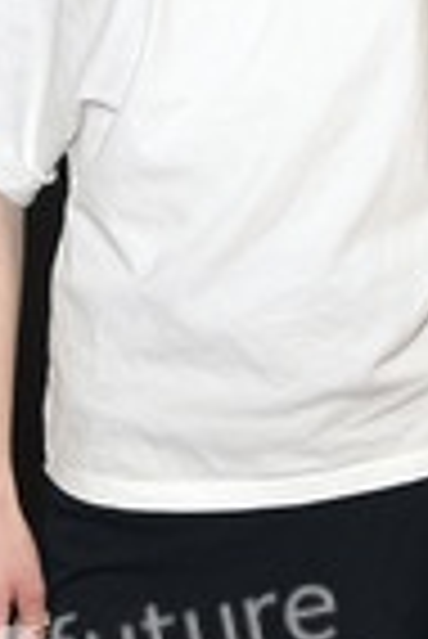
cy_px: 18
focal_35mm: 90
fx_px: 1601
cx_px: 252
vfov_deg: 21.9
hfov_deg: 15.2
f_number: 5.6
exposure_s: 1/250
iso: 2000
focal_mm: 32
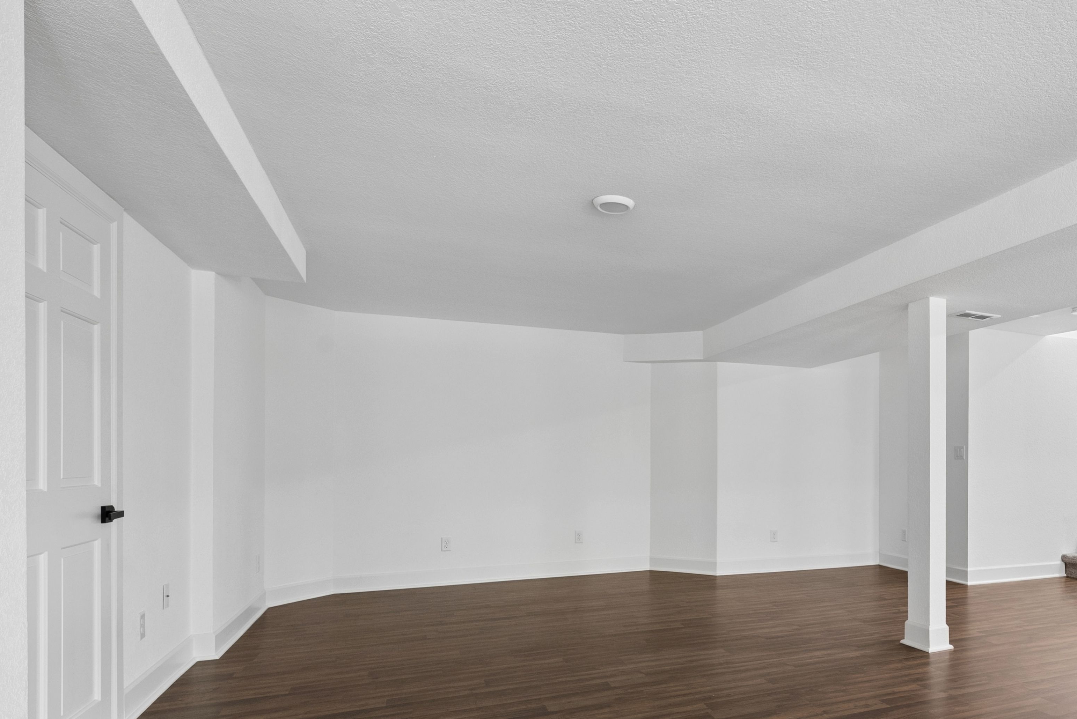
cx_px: 733
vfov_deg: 56.2
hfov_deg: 75.6
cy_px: 472
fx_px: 659
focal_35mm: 22
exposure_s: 1/13
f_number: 8
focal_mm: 16
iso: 800
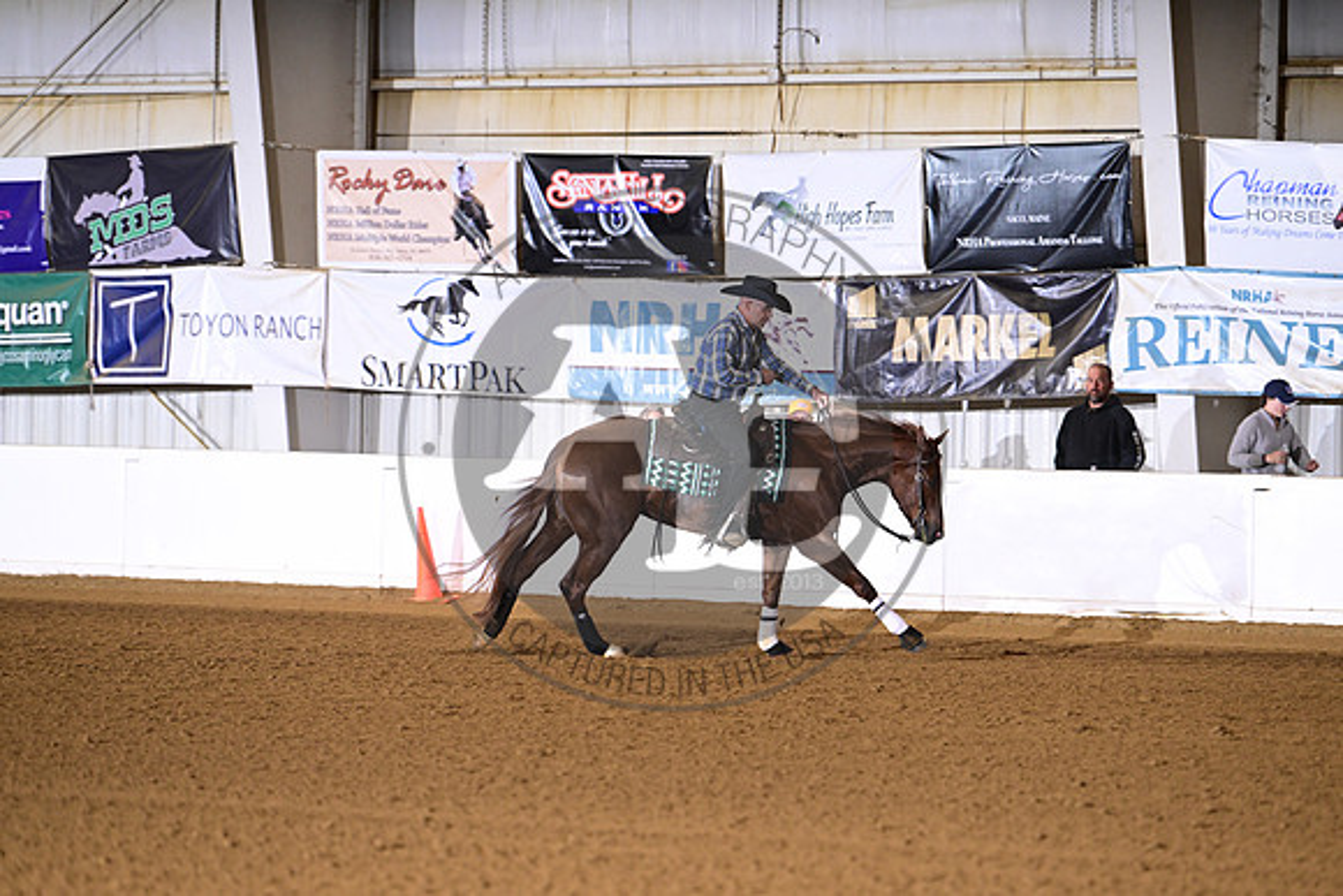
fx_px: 7463
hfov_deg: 10.3
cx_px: 672
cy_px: 448
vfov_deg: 6.9
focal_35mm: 200
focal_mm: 200
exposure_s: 1/200
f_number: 4
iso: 2000
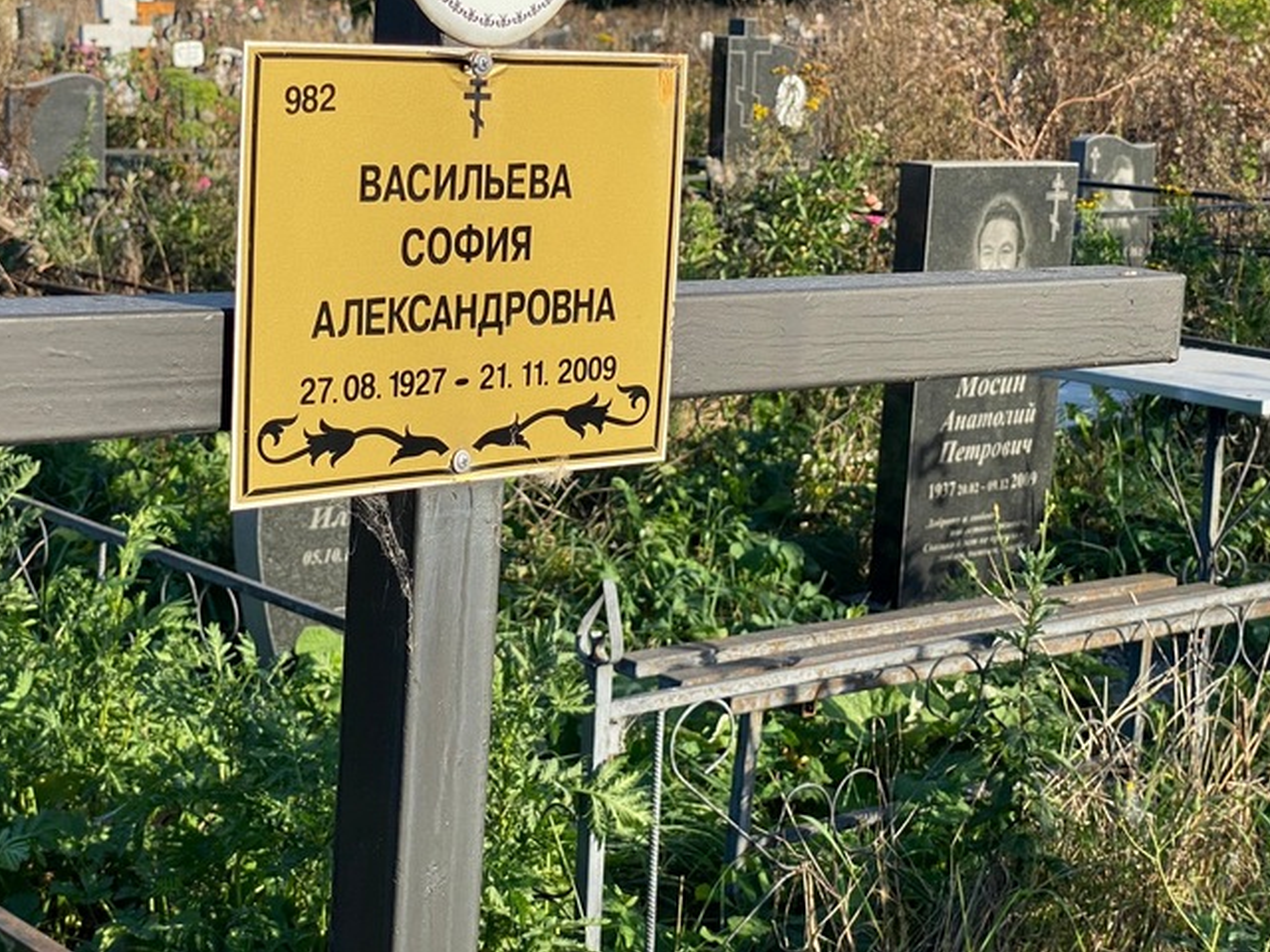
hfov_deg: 29.8
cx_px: 532
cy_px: 359
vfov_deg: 22.5
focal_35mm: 65
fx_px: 2385
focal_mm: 6
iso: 20
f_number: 2
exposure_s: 1/773
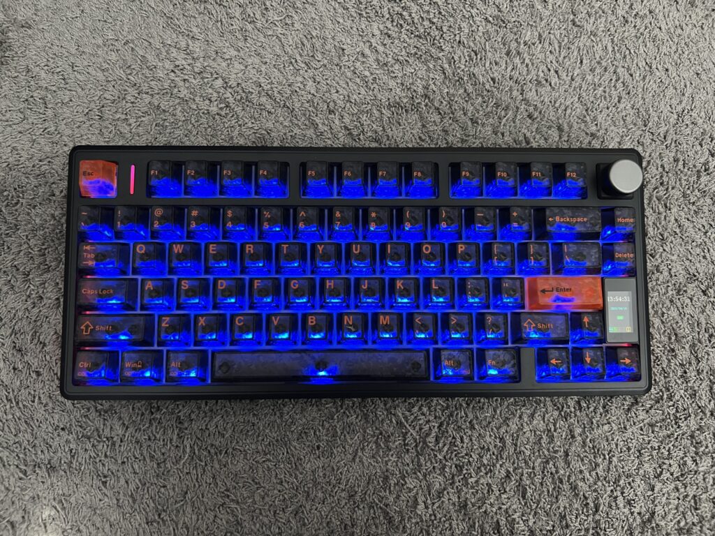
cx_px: 358
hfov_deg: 67.3
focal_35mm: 26
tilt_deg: -79.6
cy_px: 268
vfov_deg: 53.1
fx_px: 537
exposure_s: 1/49
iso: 500
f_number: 1.5
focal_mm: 5.7
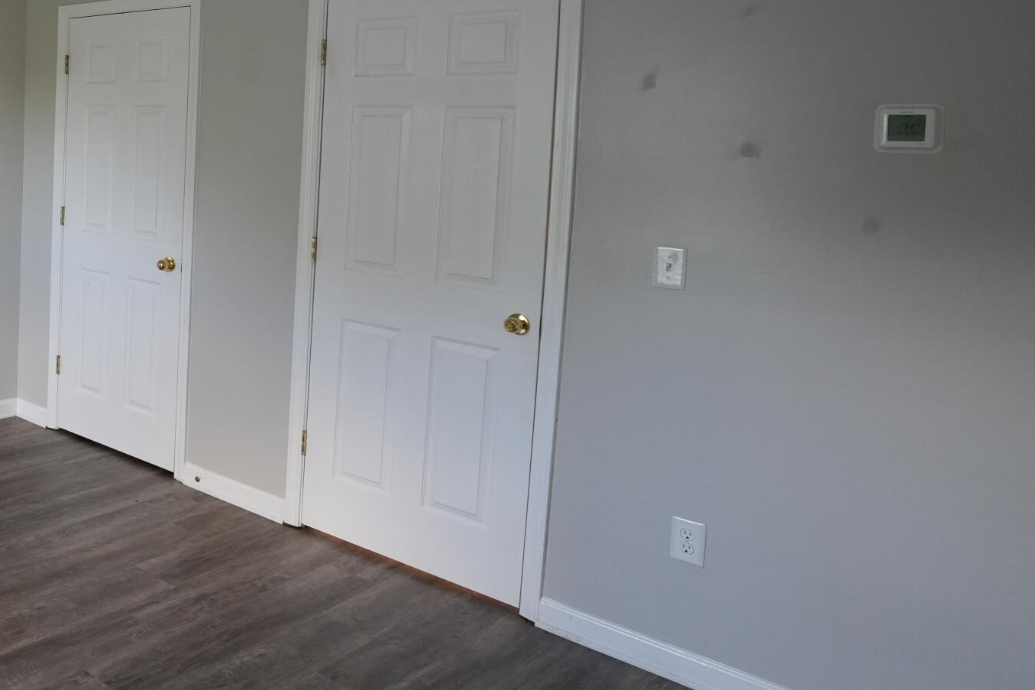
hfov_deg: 45.5
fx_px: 891
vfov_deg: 40.9
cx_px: -99
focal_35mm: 31
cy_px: 160
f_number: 4
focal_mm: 14
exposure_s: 1/160
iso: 1600
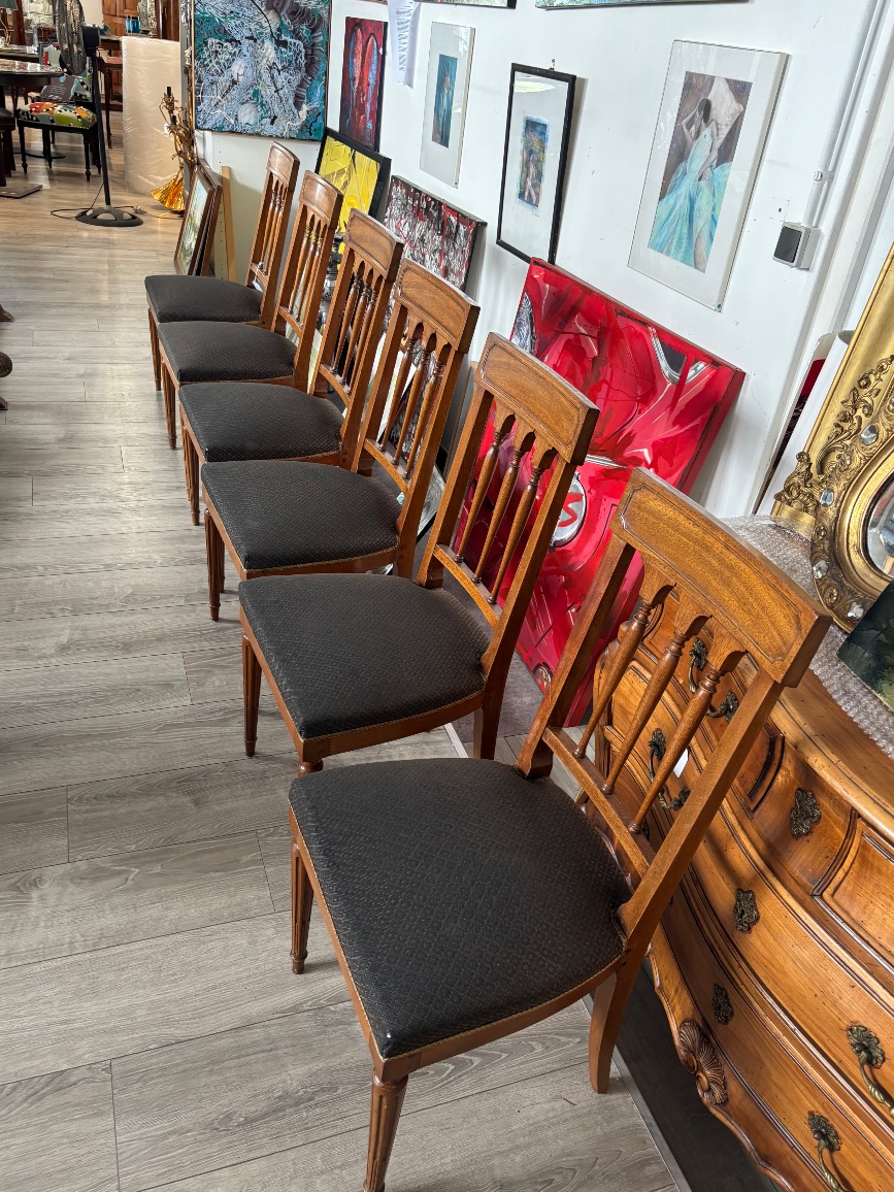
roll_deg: -8.4
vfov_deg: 65.3
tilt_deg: -29.7
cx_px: 441
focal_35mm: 27
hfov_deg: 51.4
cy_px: 592
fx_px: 930
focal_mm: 5.96
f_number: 1.6
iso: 160
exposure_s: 1/50
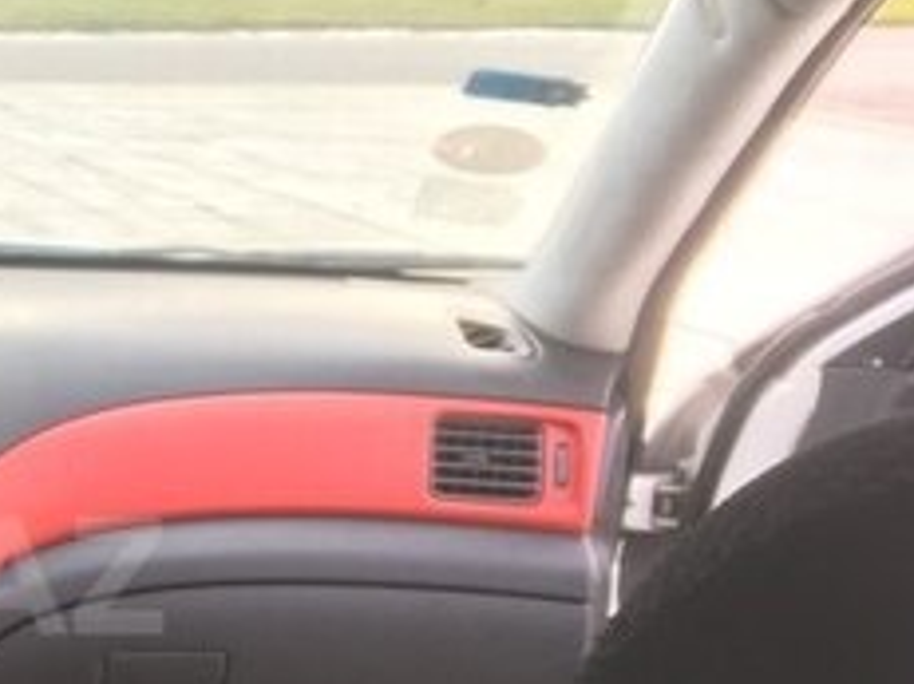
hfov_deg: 21.5
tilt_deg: -18.9
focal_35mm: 83
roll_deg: -0.4
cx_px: -241
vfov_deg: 17.6
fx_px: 2190
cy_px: 575
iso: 25
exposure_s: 1/50
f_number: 2.2
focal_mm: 4.15
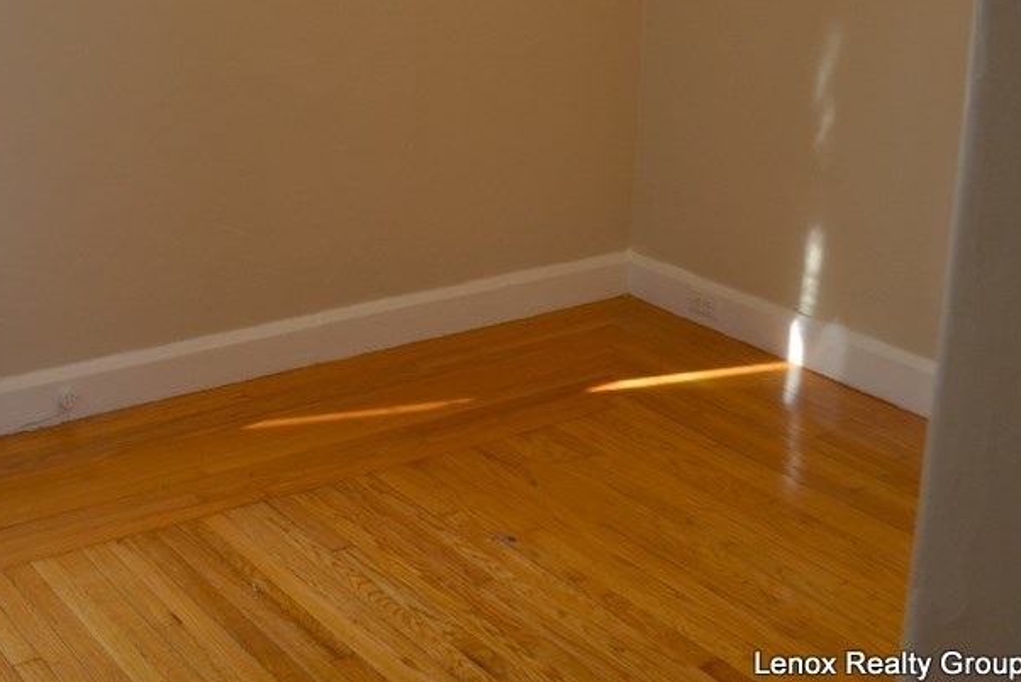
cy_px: 135
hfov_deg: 37.4
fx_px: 1447
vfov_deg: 26.0
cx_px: 198
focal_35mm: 51
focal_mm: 20
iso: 100
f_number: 3.8
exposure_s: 1/40
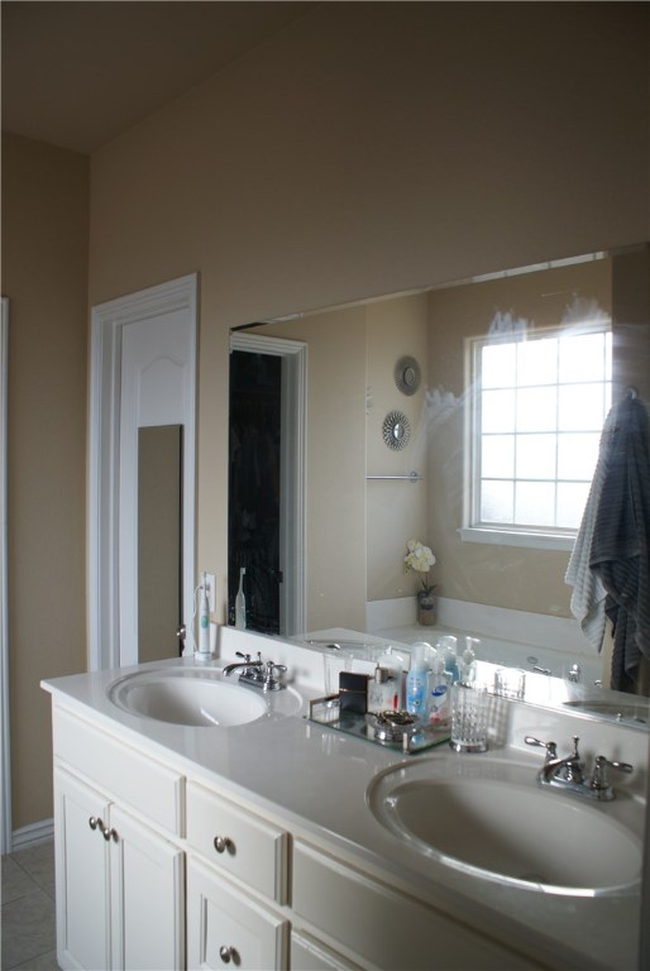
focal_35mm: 27
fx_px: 729
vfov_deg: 67.3
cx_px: 325
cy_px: 486
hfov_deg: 48.0
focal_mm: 18
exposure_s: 1/40
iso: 100
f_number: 4
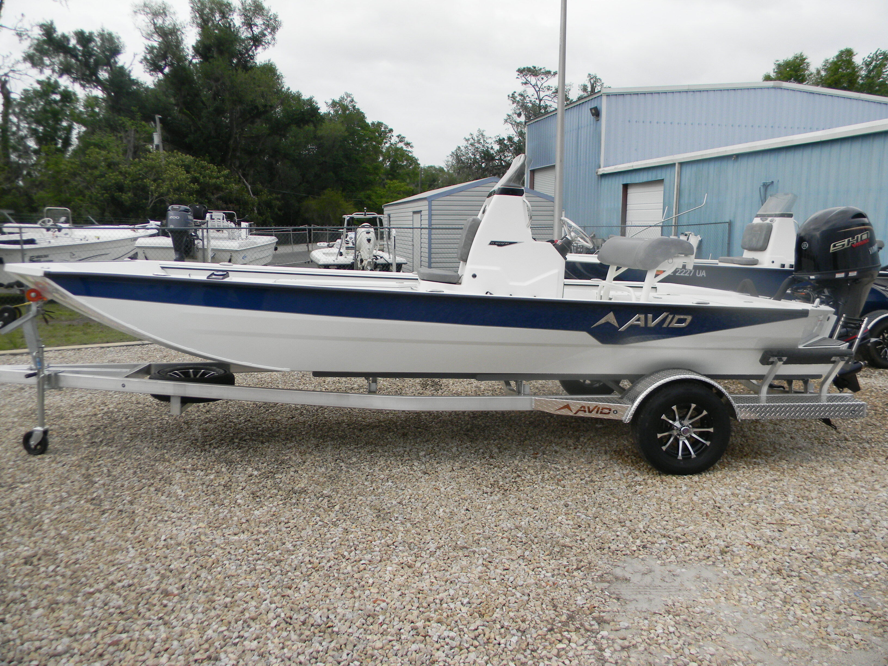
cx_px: 444
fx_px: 718
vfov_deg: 49.7
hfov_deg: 63.4
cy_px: 333
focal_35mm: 28
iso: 80
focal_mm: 5
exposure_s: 1/212
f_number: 3.5
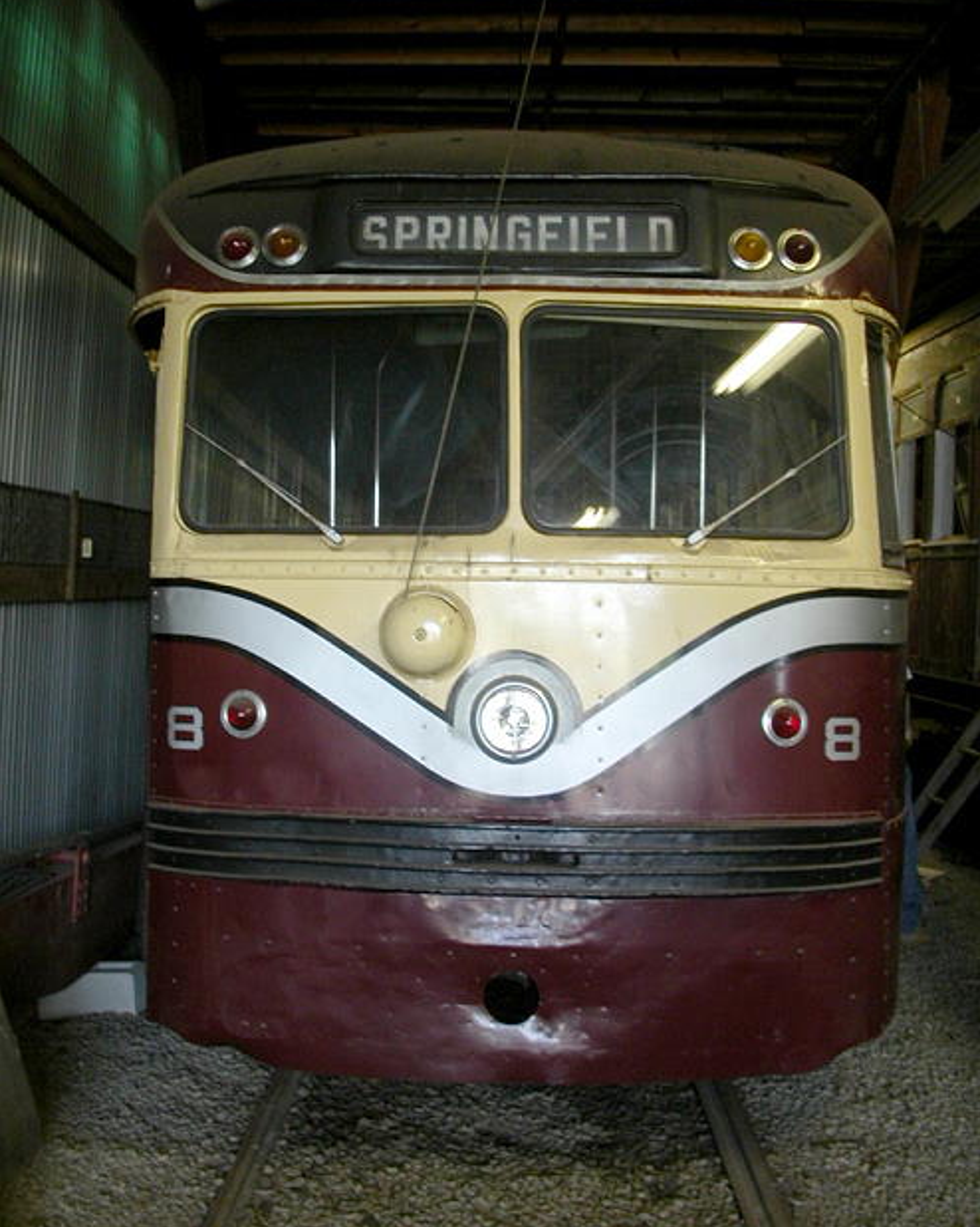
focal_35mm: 39
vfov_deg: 46.8
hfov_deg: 38.2
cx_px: 494
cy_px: 573
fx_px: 1415
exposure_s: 1/28.4
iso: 129
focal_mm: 5.6
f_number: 2.7
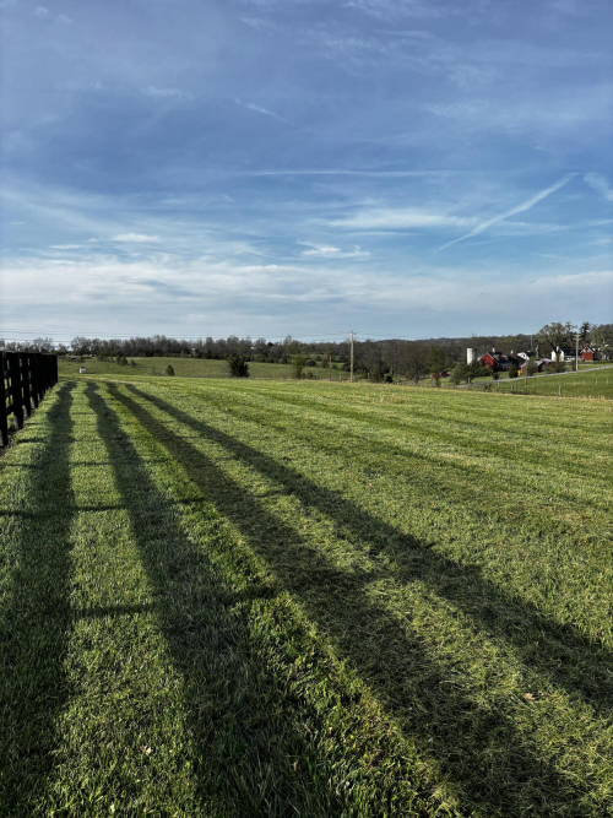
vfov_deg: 67.3
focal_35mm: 26
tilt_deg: -7.0
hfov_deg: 53.0
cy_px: 409
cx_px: 306
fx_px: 614
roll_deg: +2.6
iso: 50
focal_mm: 5.96
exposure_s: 1/2778
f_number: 1.6
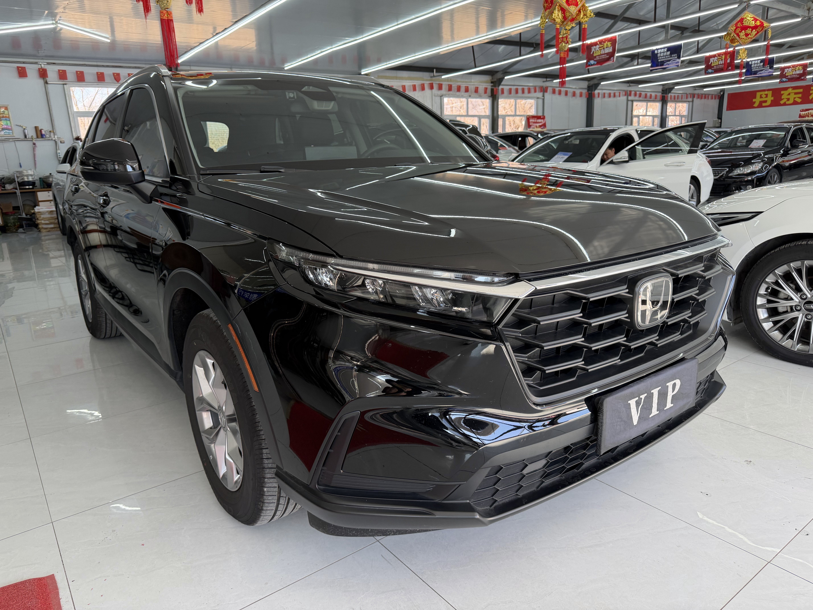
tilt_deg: -15.0
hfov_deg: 71.6
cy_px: 305
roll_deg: +3.3
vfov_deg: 56.8
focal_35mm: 24
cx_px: 406
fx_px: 564
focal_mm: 6.76
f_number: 1.78
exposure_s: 1/139
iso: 100
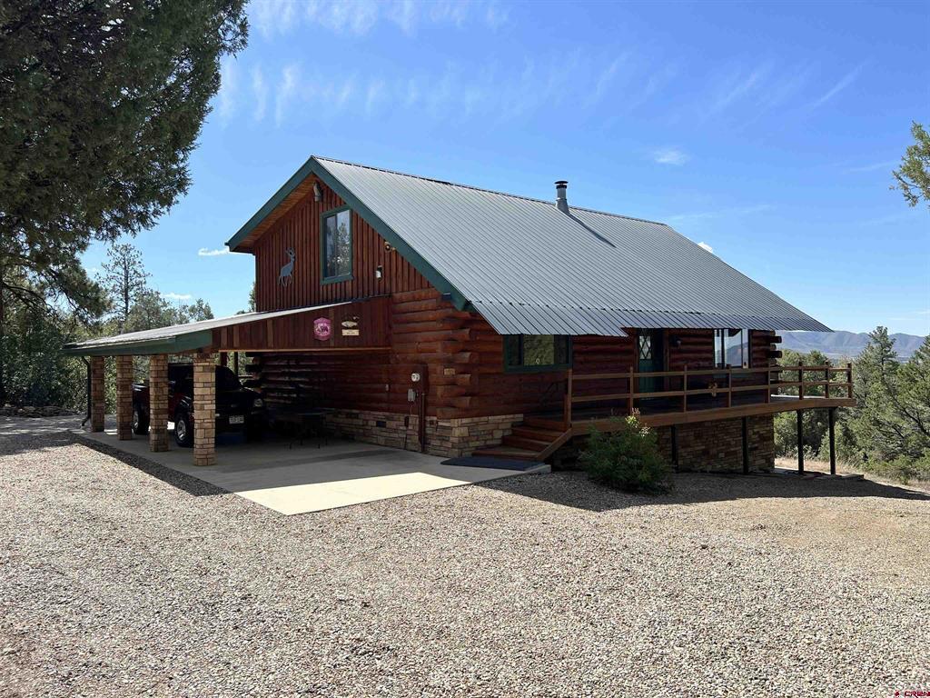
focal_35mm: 26
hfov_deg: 67.3
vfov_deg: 53.1
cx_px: 465
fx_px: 699
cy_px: 349
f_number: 1.5
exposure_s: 1/3571
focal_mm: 5.7
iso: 50
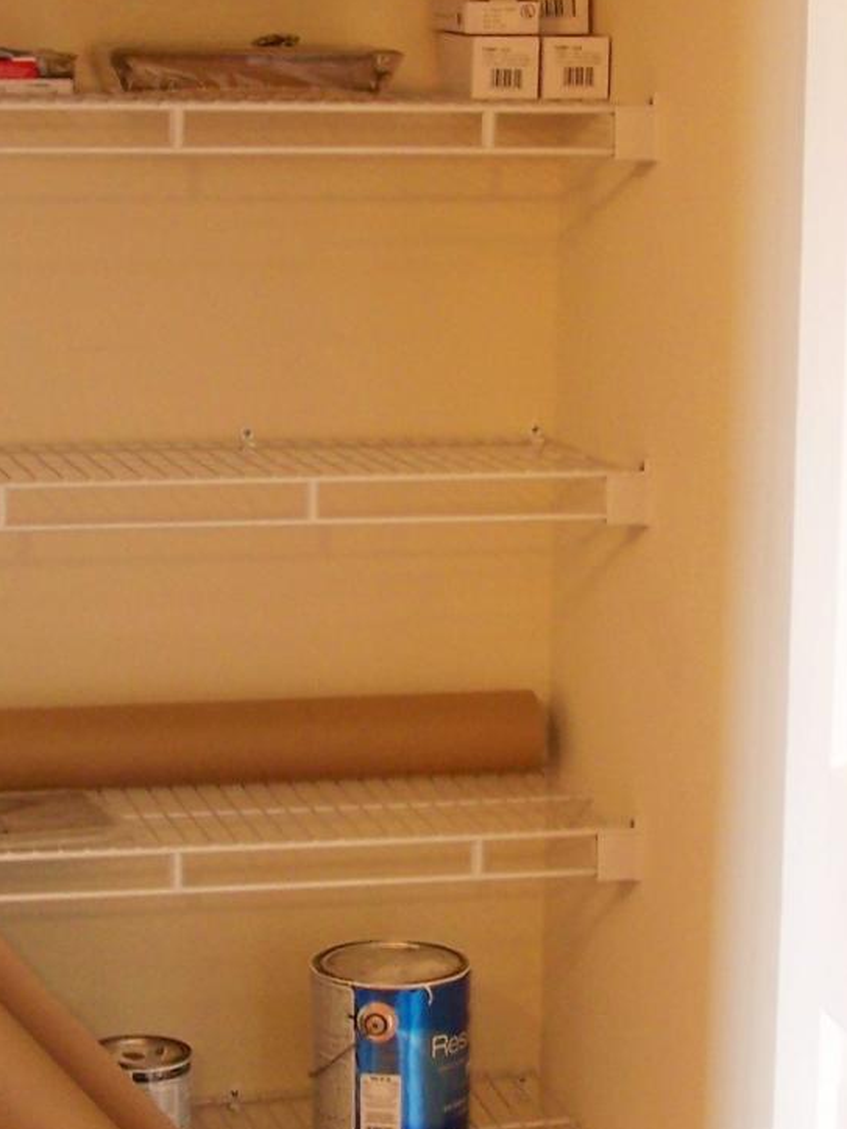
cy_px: 579
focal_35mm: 105
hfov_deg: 14.1
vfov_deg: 18.7
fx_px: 3426
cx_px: 441
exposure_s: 1/5
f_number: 2.8
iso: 64
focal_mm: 6.3
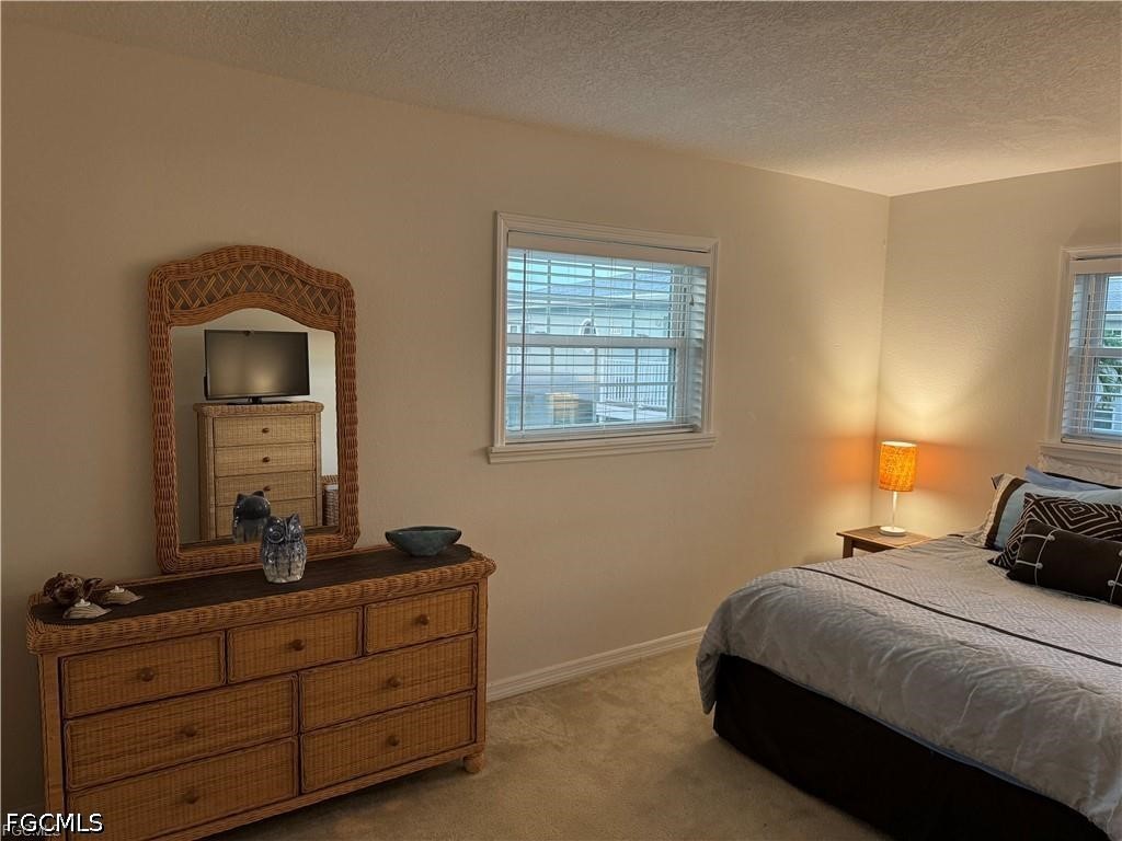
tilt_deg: -6.0
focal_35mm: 24
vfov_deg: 56.8
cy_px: 420
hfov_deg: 71.6
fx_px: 778
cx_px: 561
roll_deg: -1.5
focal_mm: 6.76
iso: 320
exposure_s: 1/60
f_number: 1.78
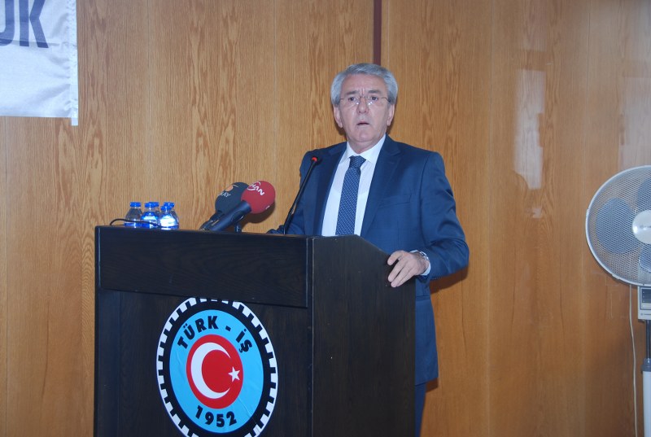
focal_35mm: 69
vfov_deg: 19.8
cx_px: 326
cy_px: 218
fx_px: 1250
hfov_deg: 29.2
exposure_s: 1/60
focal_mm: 46
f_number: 4.8
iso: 200
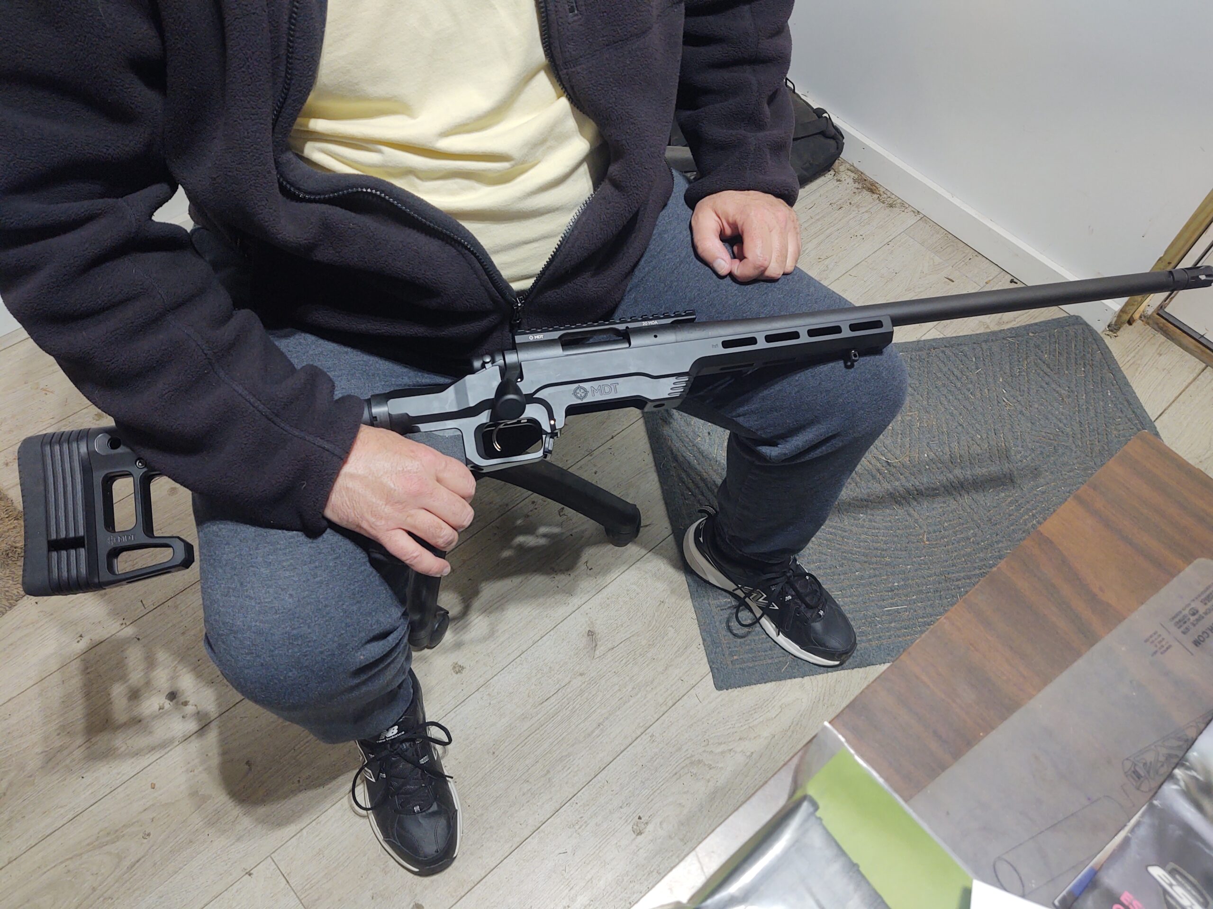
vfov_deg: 51.4
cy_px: 454
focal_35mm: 27
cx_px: 606
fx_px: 946
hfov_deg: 65.3
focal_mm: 4.75
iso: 118
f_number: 1.7
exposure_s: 1/50
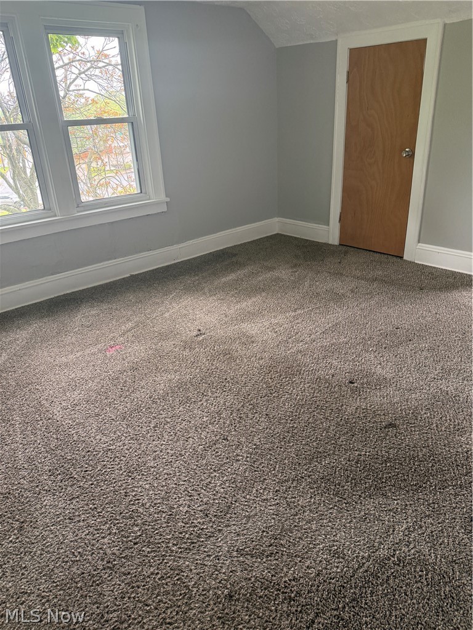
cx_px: 236
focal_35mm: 24
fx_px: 437
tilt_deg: -24.8
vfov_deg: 71.6
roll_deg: +2.7
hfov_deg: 56.8
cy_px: 315
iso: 200
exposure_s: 1/64
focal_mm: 6.76
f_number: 1.78
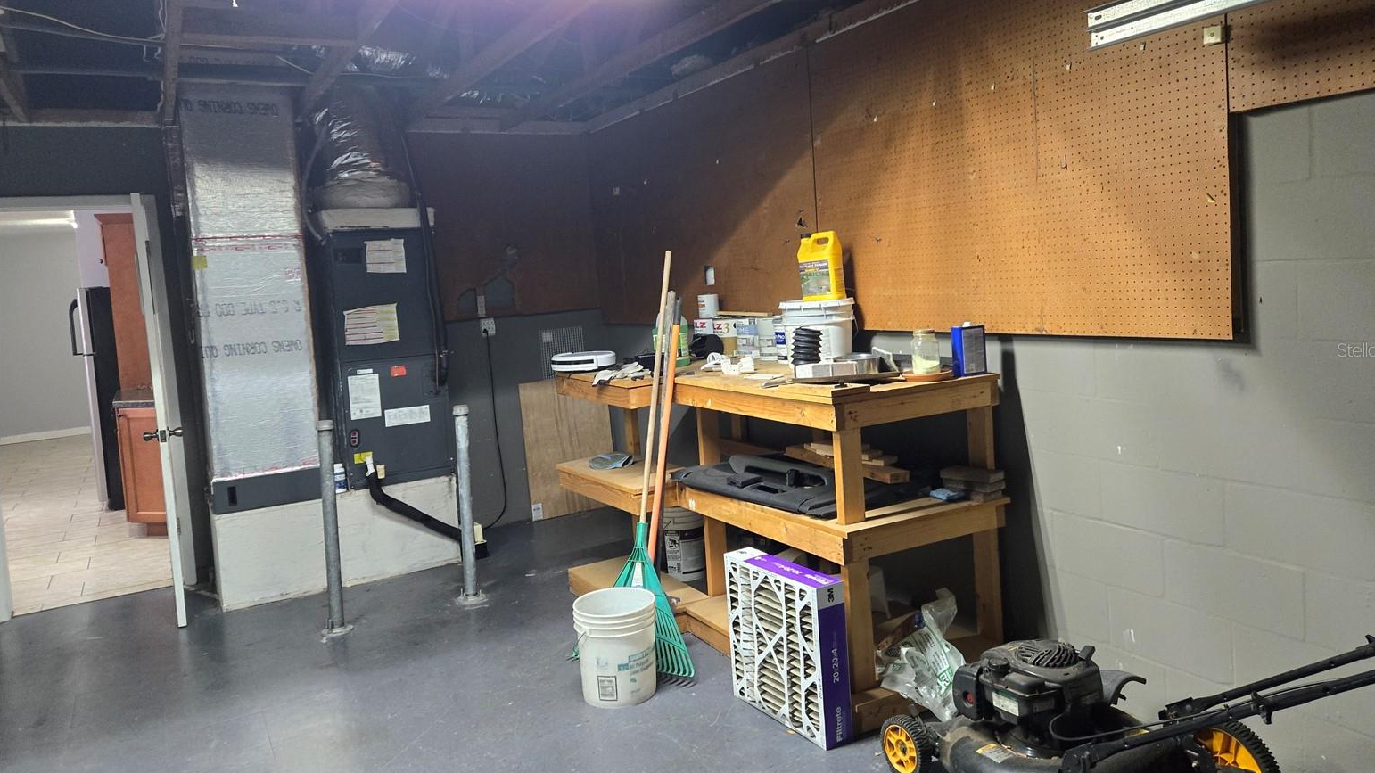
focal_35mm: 26
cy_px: 349
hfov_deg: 71.9
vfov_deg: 44.3
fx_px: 948
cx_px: 708
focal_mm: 5.4
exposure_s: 1/120
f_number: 1.8
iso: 800
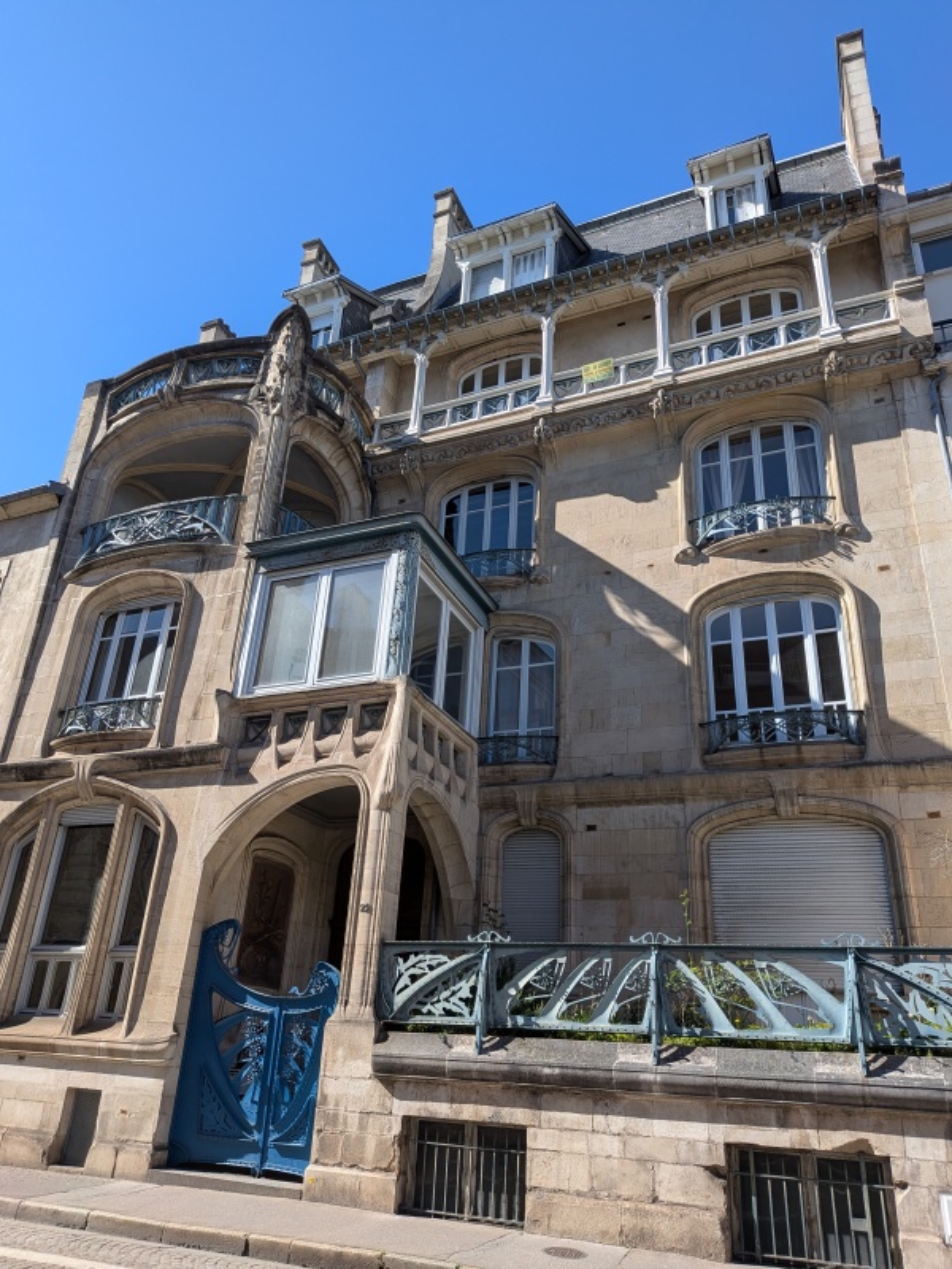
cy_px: 634
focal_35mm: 24
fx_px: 880
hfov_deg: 56.8
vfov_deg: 71.6
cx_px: 476
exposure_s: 1/841
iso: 27
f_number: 1.7
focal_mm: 4.53
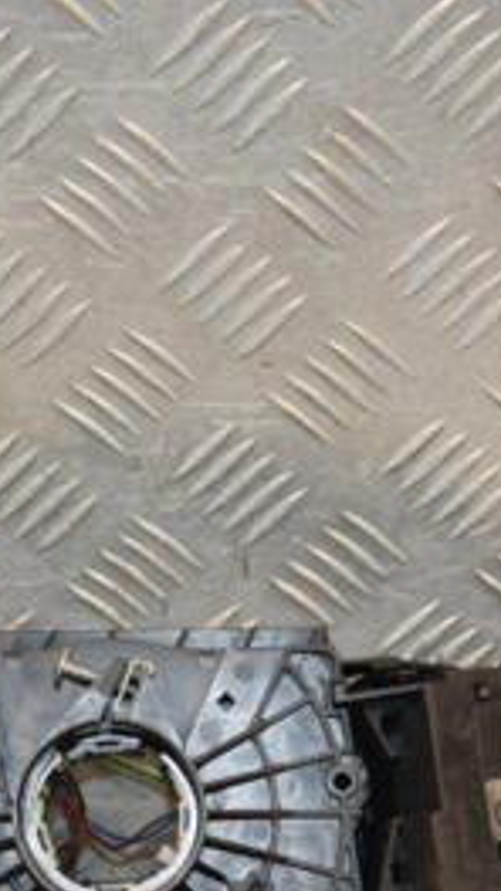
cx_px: 159
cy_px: 647
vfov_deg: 17.5
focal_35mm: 122
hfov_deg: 9.9
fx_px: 2880
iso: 800
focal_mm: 34
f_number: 5
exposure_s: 1/160
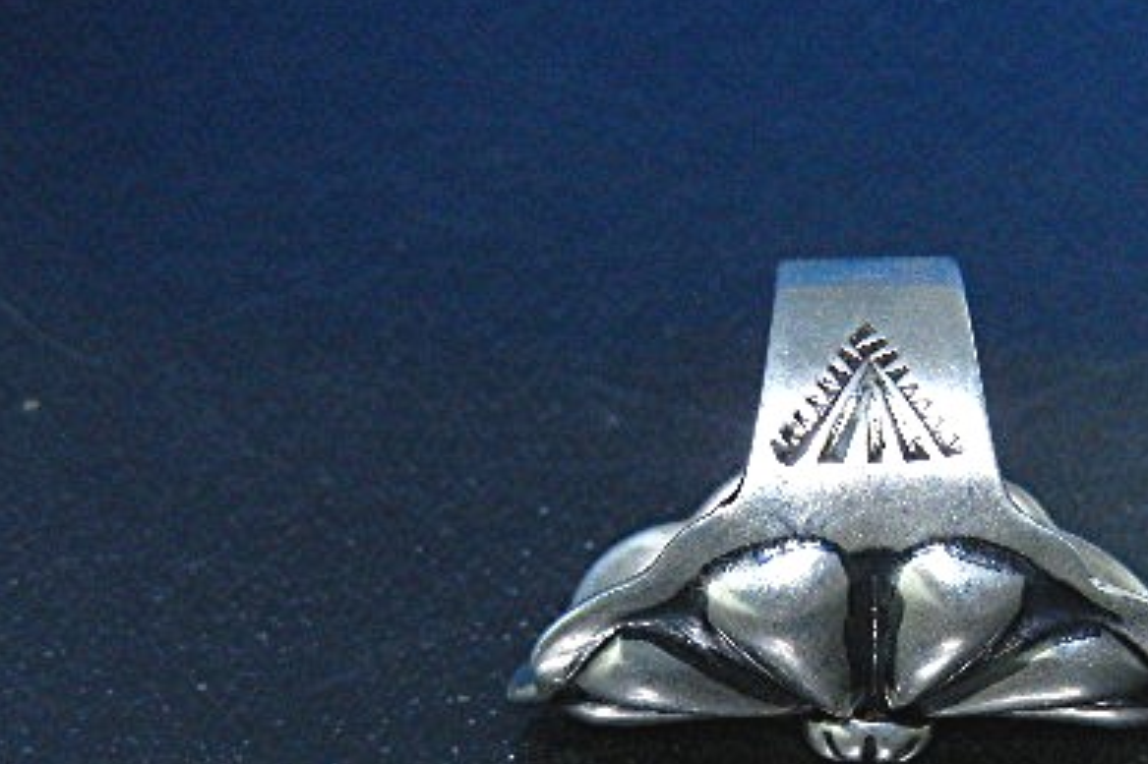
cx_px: 844
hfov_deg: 22.7
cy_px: 599
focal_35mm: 89
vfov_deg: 15.3
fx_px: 2837
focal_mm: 9.3
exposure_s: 1/30
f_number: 7.8
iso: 443
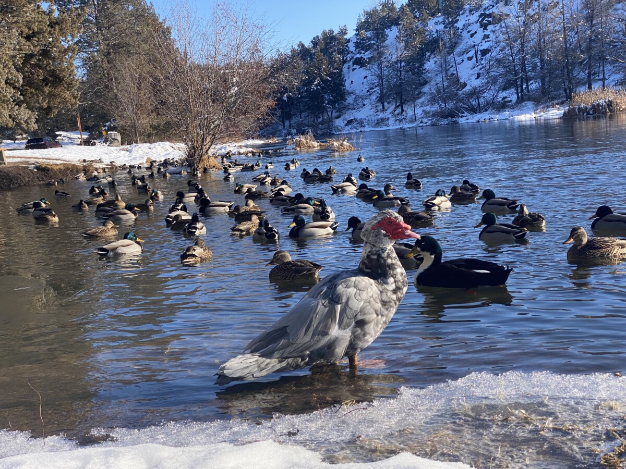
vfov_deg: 28.0
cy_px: 234
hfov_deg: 36.8
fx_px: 940
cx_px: 313
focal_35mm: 52
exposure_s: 1/1597
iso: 20
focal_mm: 6
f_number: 2
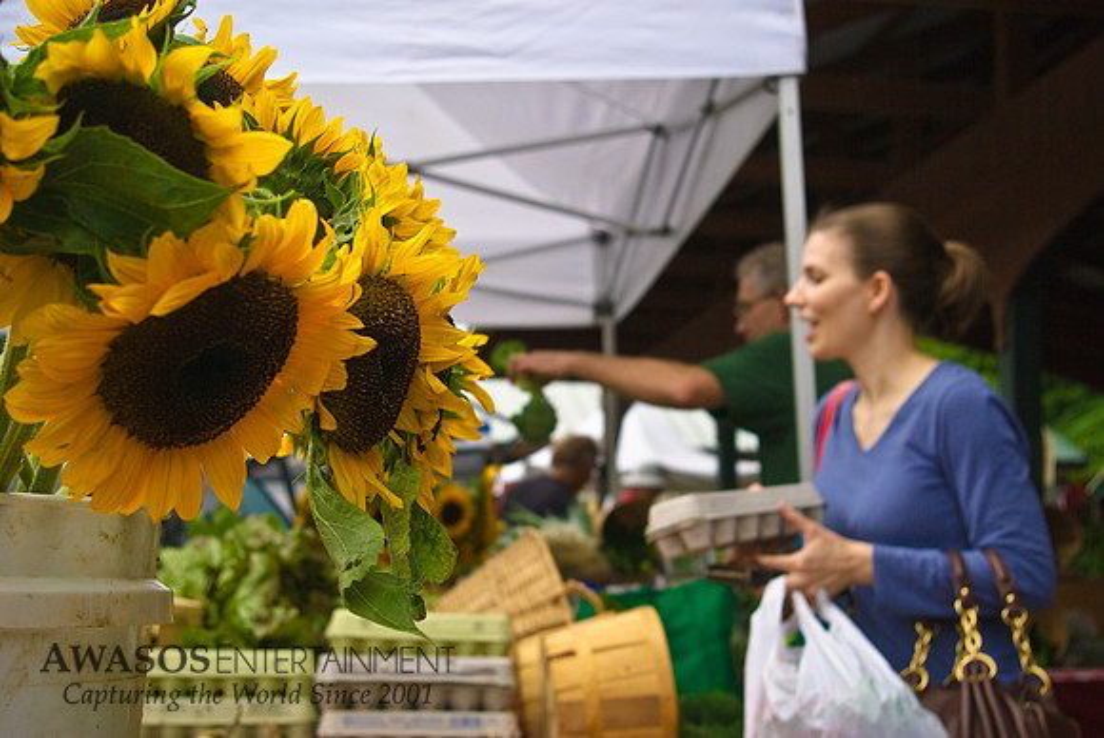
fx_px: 1519
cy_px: 369
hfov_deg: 39.9
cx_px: 552
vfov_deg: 27.3
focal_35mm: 50
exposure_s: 1/750
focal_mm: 33
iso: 400
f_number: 5.6
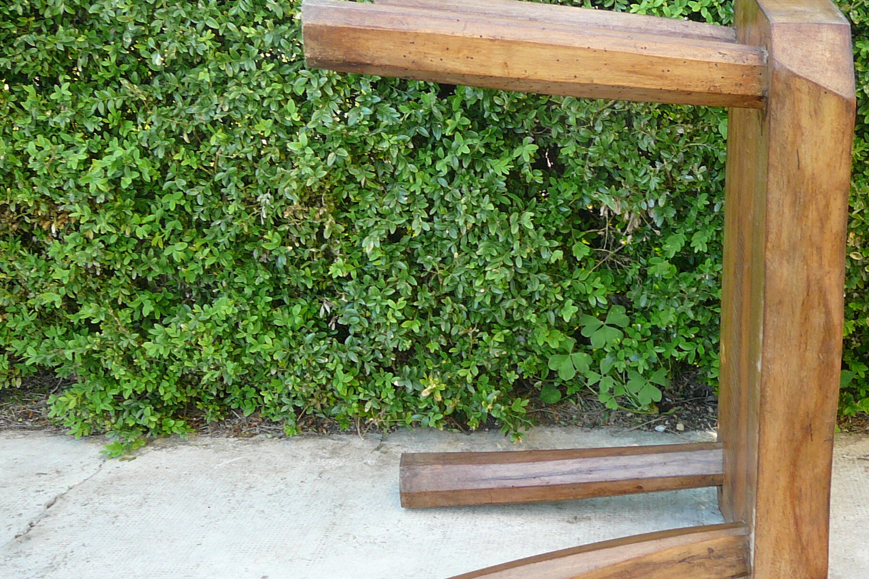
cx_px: 606
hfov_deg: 38.3
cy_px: 326
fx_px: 1231
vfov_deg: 26.5
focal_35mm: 51
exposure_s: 1/50
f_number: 2.8
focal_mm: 5.2
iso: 100
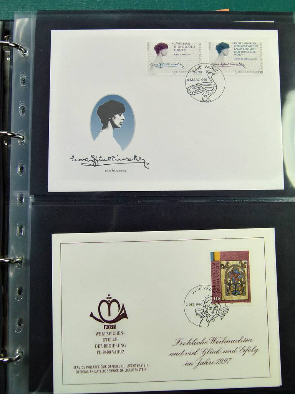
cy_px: 197
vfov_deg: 46.8
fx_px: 455
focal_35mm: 40
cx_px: 148
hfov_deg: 36.0
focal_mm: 7.3
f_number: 4
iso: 160
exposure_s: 1/125
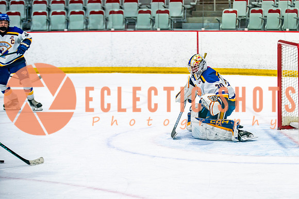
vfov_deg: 10.0
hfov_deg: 14.9
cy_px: 100
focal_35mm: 137
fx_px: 1141
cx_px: 187
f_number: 3.2
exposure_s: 1/640
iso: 500
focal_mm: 110
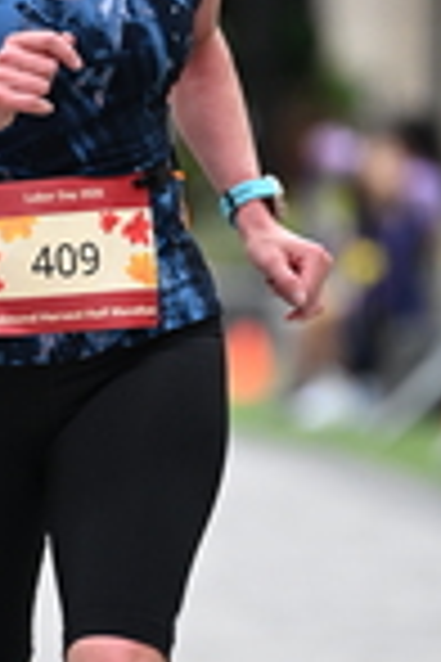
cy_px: 347
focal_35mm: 746
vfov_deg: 2.8
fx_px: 13707
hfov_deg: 1.8
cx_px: -34
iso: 1600
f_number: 2.8
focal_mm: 200
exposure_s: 1/5000
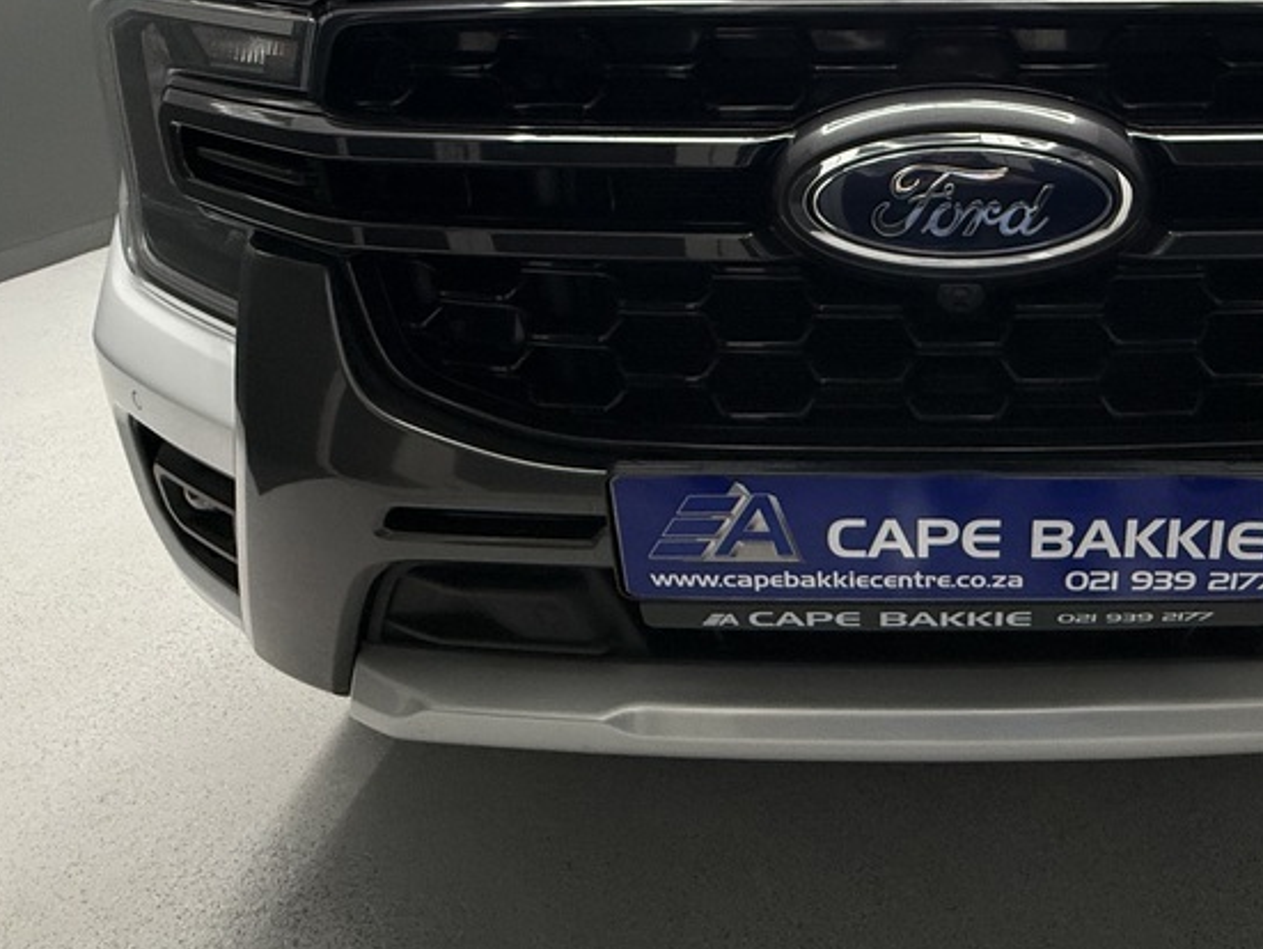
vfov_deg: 50.8
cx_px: 921
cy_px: 232
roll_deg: +0.6
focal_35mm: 26
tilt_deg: -15.8
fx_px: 949
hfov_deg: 63.9
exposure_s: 1/100
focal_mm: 2.22
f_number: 2.2
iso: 250
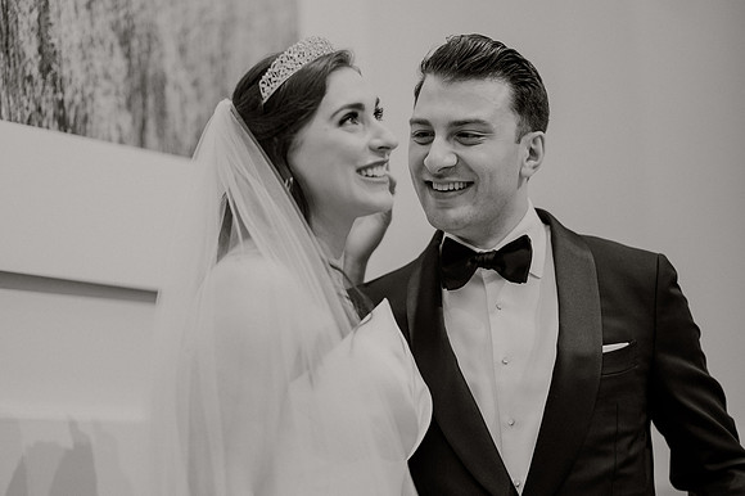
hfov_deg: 19.5
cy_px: 248
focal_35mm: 105
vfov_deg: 13.0
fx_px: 2172
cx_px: 372
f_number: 1.8
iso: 800
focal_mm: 105
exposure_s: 1/400
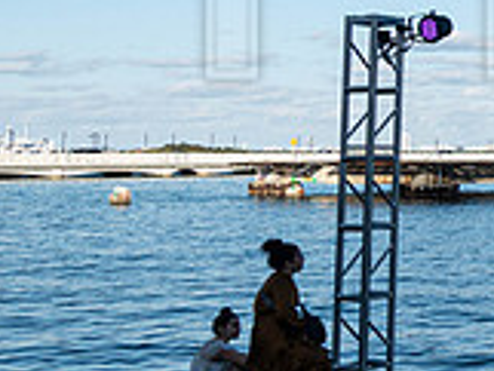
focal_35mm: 83
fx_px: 1185
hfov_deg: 18.5
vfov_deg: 17.5
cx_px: 884
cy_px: 23
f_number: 4
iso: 400
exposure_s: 1/400
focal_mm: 8.8
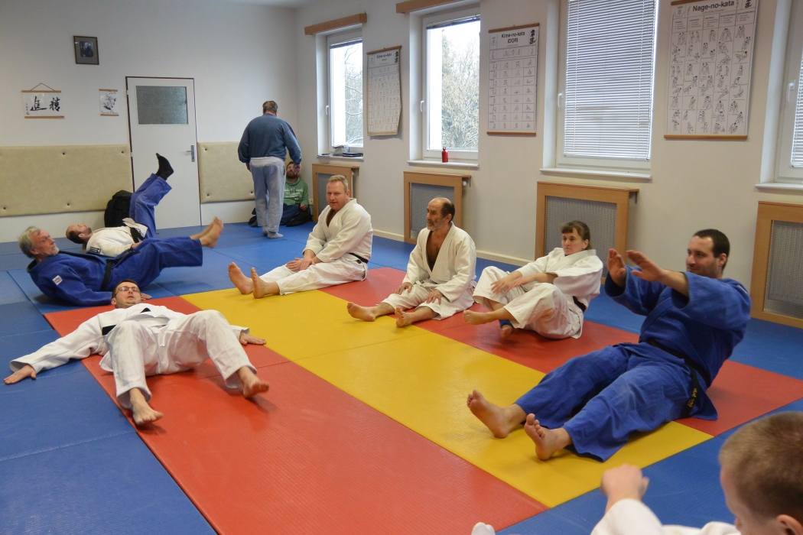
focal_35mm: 31
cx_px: 402
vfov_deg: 42.3
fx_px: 691
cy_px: 268
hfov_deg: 60.3
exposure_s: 1/60
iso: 560
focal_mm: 11.5
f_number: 4.2
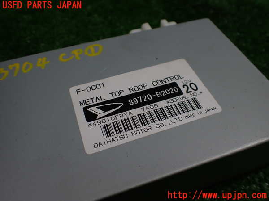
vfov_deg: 46.8
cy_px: 100
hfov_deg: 60.0
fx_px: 233
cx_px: 134
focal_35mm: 30
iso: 160
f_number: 2.3
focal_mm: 5.4
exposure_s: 1/125
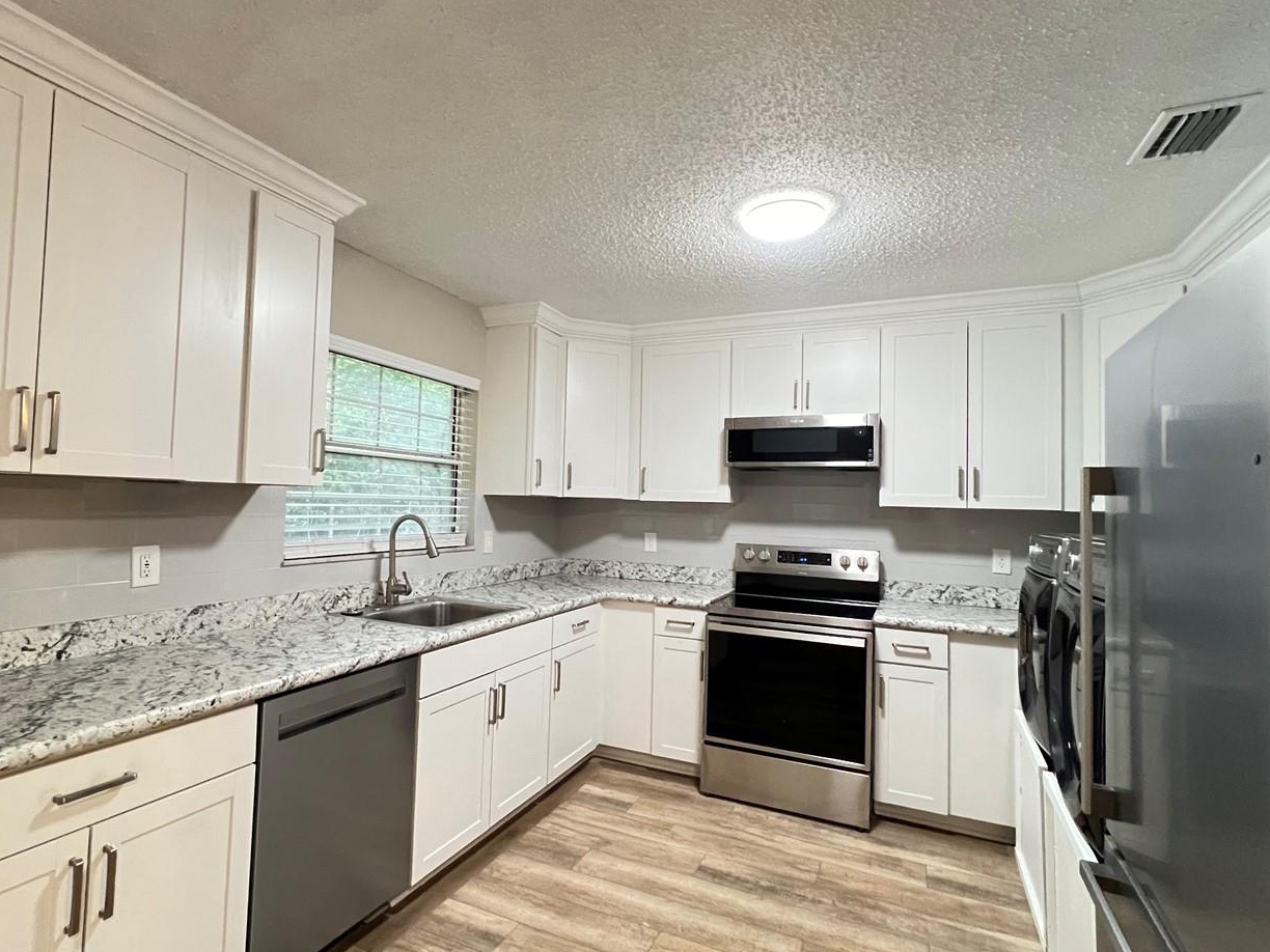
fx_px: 624
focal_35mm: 17
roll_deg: -1.1
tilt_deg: +2.1
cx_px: 592
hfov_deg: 90.9
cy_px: 475
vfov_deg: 74.7
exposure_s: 1/60
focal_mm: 1.57
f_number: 1.8
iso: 800
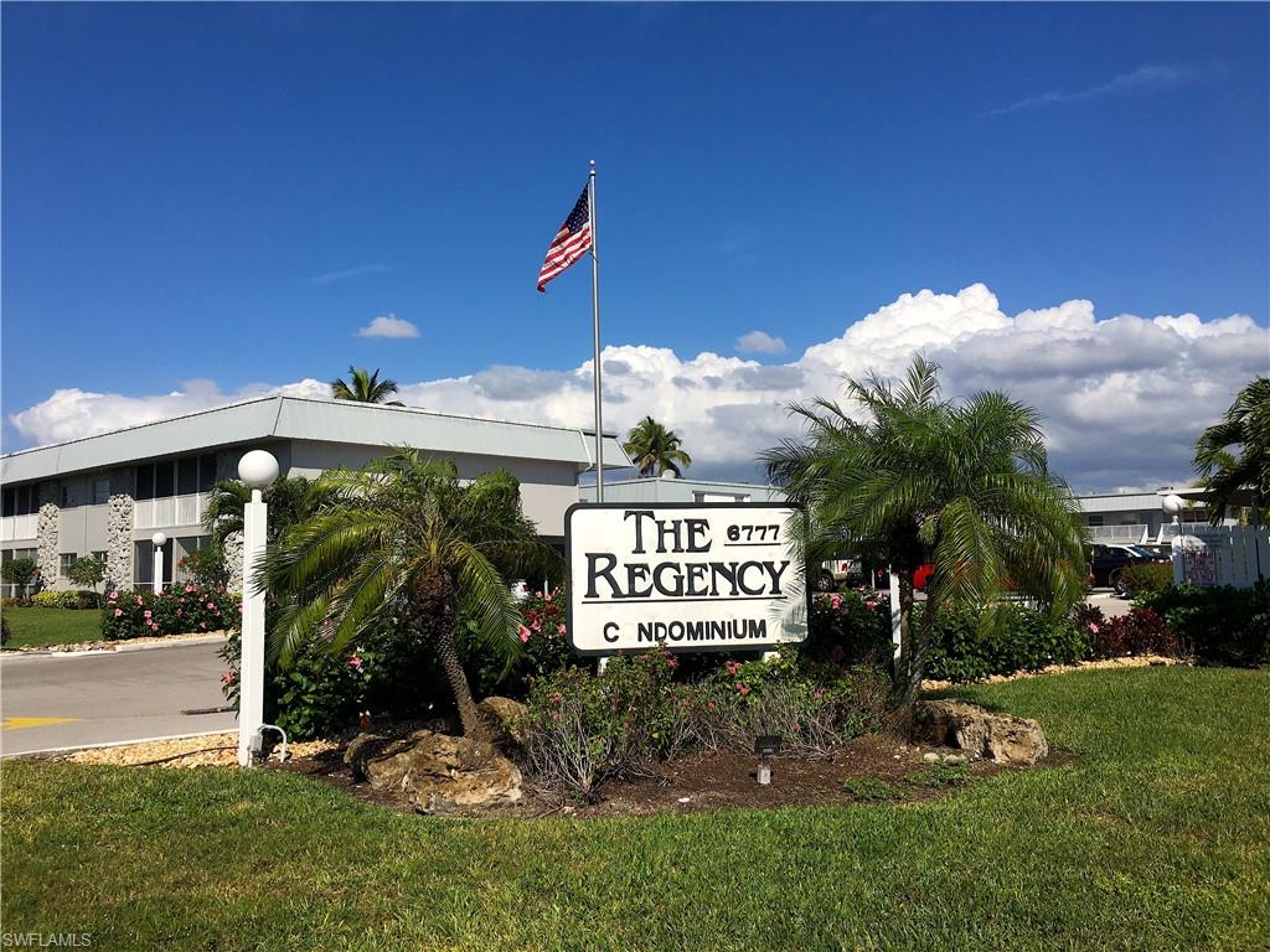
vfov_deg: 48.2
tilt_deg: +6.1
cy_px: 476
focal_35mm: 29
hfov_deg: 61.7
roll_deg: +1.6
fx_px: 1064
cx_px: 635
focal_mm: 4.15
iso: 25
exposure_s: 1/3497
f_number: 2.2
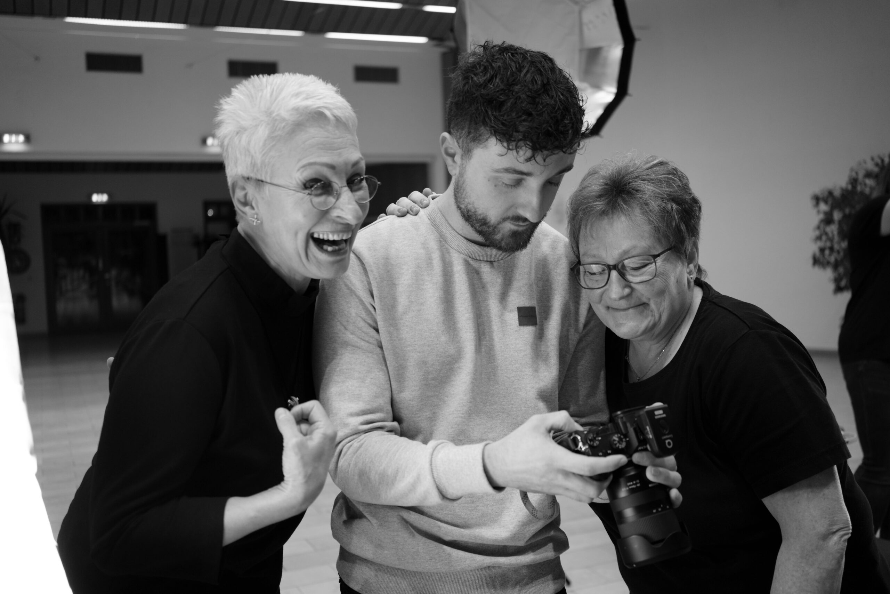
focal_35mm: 35
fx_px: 865
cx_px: 445
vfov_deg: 37.9
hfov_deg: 54.4
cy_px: 297
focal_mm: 35
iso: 500
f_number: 2.8
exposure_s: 1/125
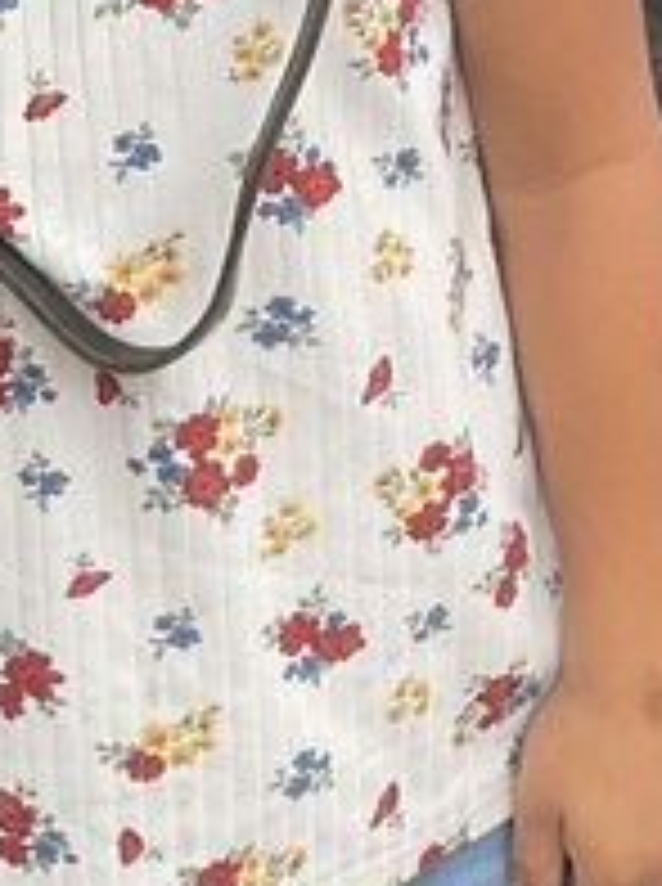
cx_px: -86
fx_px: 3863
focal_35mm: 151
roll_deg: +4.5
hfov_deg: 9.7
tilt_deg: -22.0
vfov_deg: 12.9
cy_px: -22
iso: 16
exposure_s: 1/203
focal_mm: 3
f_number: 1.8
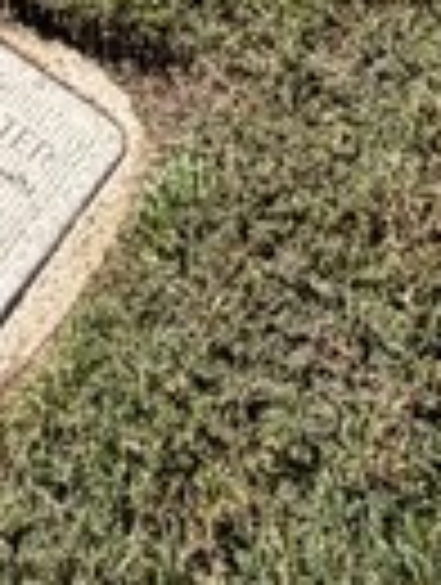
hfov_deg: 13.1
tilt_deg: -1.2
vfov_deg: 9.8
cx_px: -99
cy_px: -1413
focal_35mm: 110
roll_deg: -1.9
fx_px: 1862
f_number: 2.2
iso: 25
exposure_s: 1/770
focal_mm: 2.22
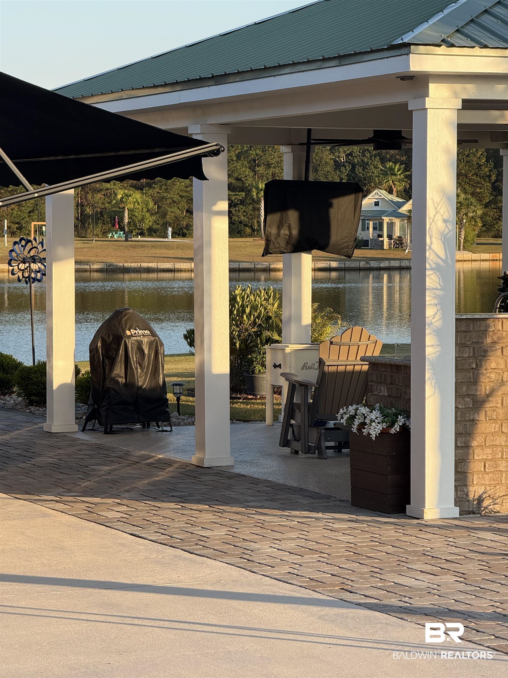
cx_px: 254
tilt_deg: -1.7
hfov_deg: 12.3
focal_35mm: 120
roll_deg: -0.1
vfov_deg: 16.4
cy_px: 339
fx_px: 2348
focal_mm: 15.66
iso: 64
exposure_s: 1/550
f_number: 2.8
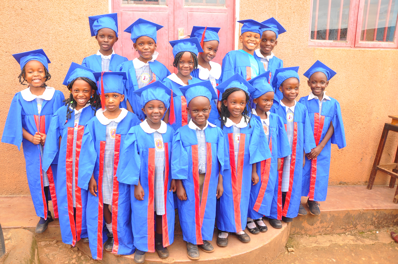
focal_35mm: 27
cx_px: 199
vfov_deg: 47.8
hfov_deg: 67.4
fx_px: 298
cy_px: 132
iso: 320
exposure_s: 1/125
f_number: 7.1
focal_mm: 18
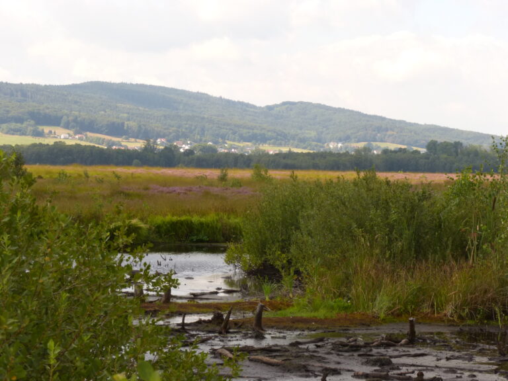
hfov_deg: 17.7
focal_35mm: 111
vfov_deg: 13.3
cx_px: 254
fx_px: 1629
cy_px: 190
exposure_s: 1/125
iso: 100
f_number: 8
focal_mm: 20.1
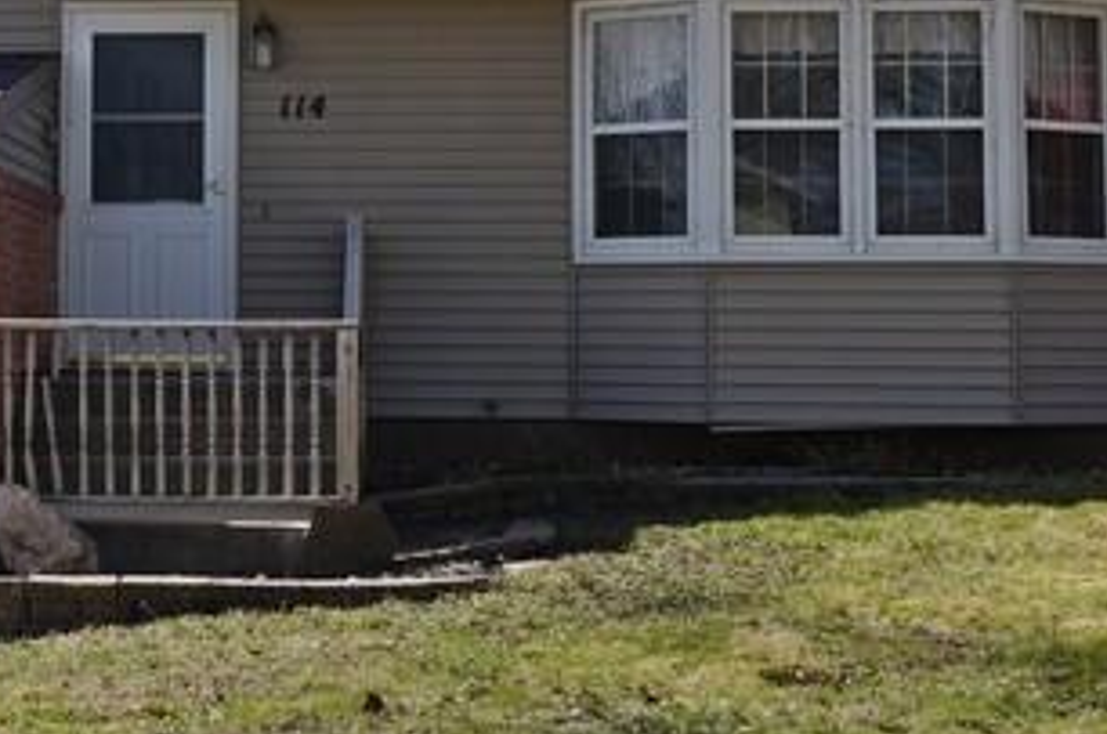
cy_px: 137
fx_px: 2610
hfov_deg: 23.0
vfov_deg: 15.9
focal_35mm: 85
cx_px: 2
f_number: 11
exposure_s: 1/125
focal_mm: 16
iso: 100
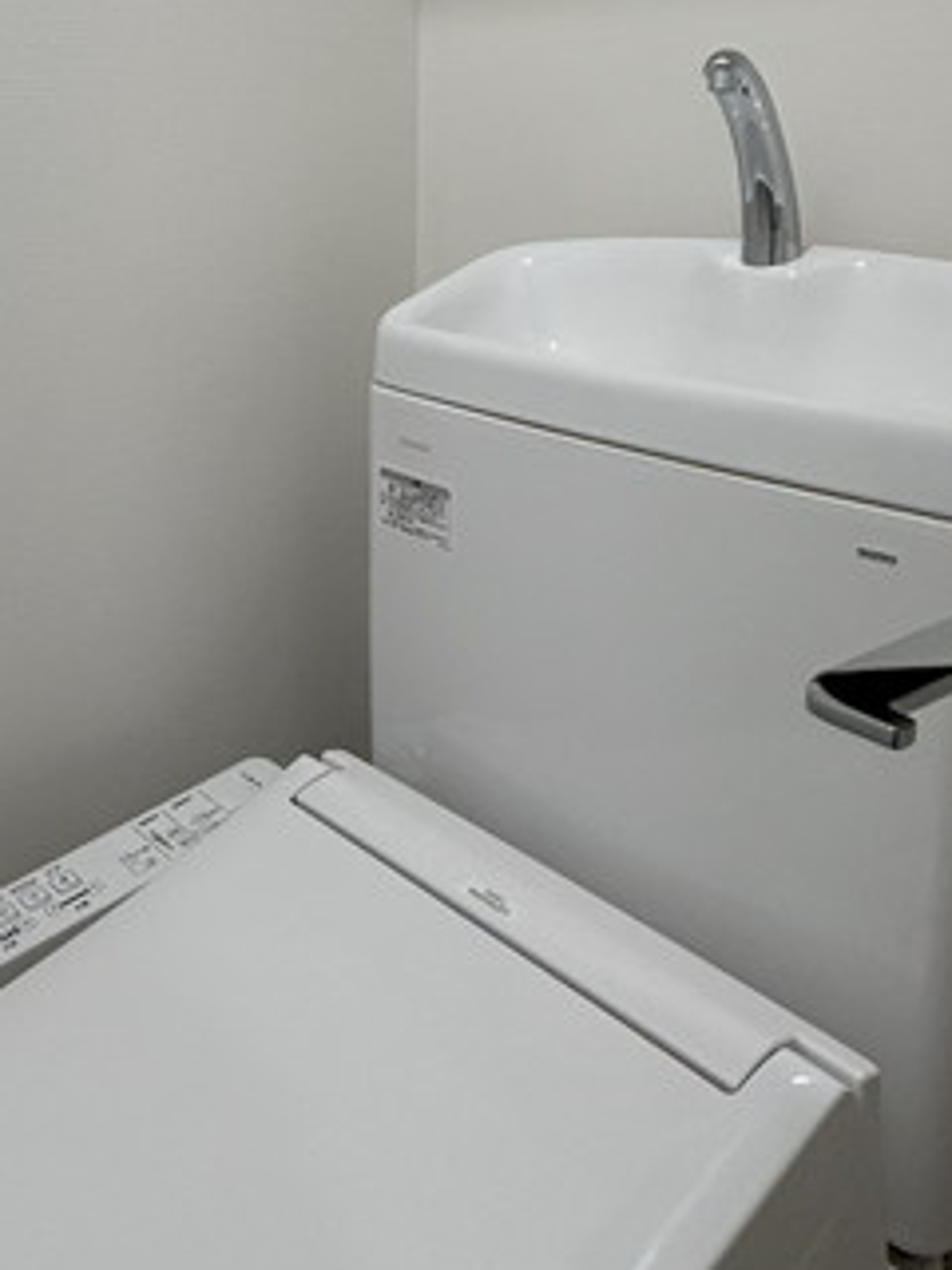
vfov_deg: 49.2
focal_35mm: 35
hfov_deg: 37.2
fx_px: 1283
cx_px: 40
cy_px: 234
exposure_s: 1/100
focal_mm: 1.54
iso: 125
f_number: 2.4
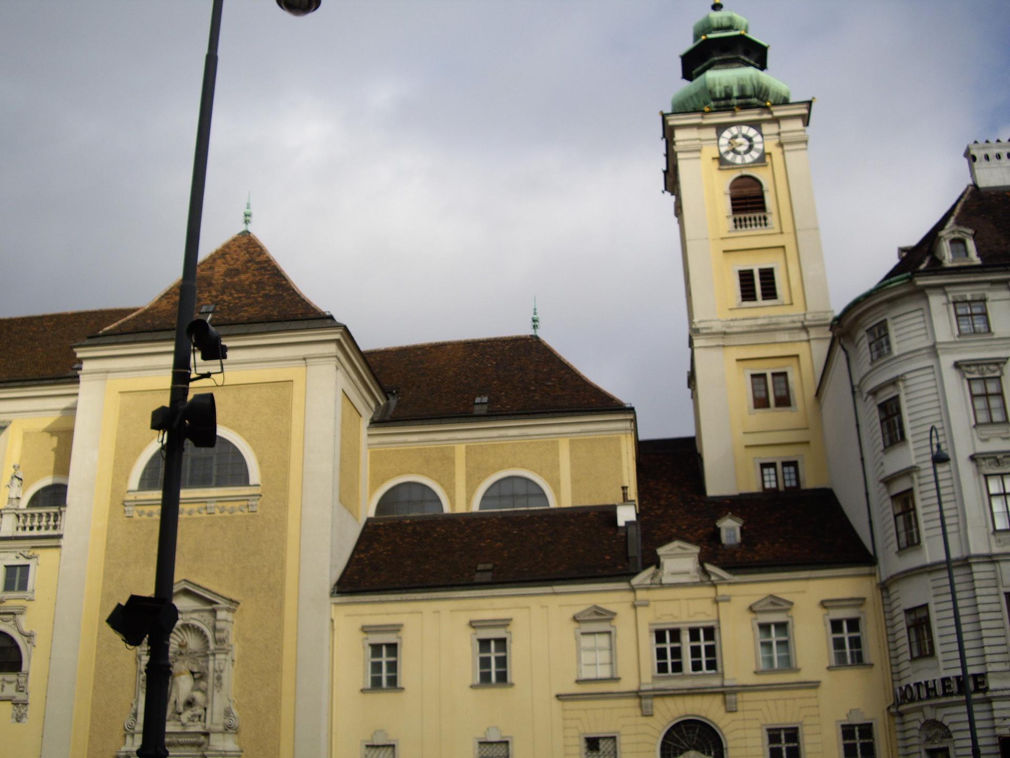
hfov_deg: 49.0
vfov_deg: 37.7
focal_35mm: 38
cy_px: 379
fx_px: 1109
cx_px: 505
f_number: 8
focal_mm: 7.9
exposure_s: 1/160
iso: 64
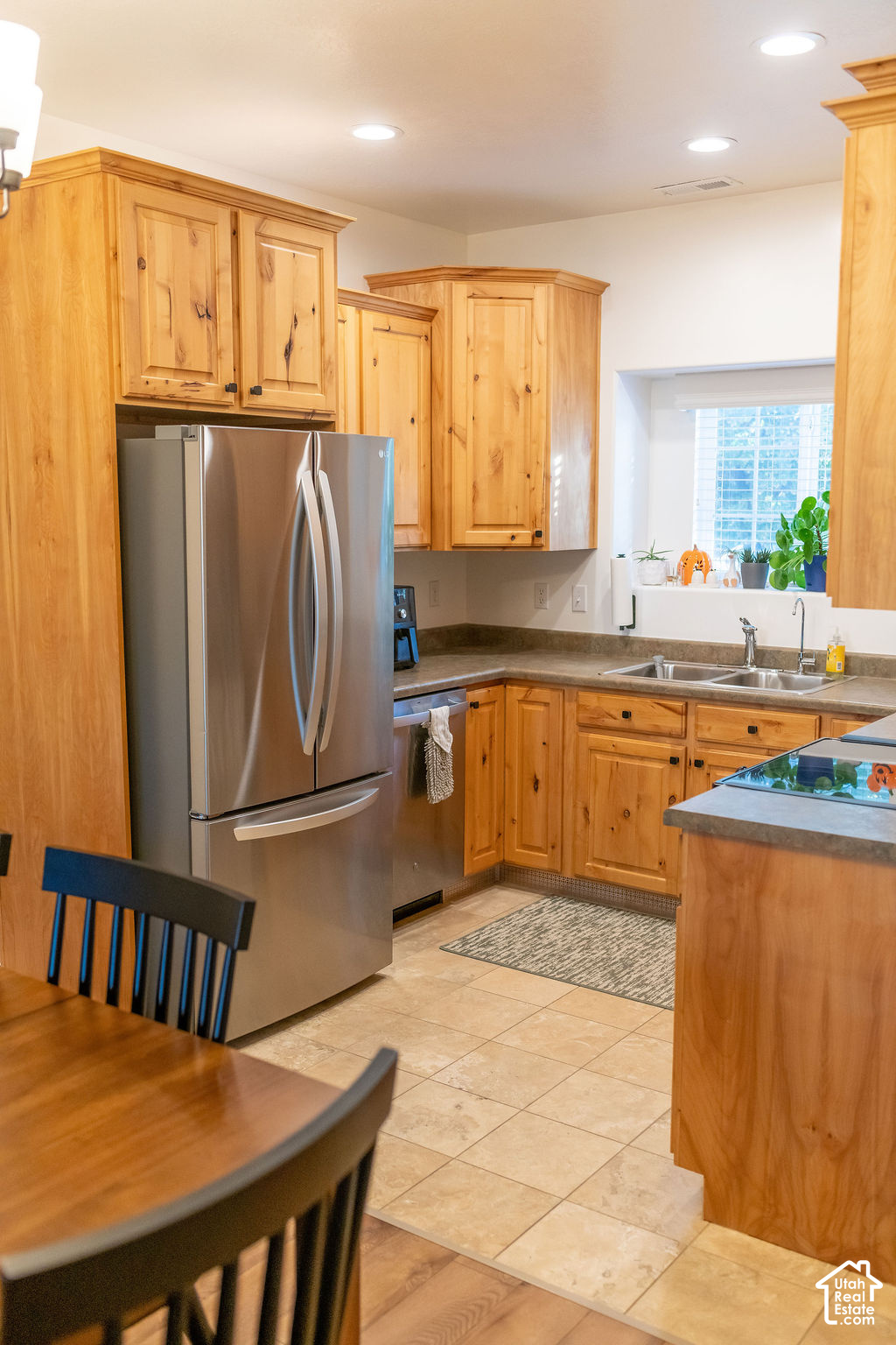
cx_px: 448
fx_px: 1307
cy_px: 672
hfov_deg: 37.9
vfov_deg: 54.4
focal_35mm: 35
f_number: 3.2
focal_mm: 35
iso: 800
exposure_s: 1/250
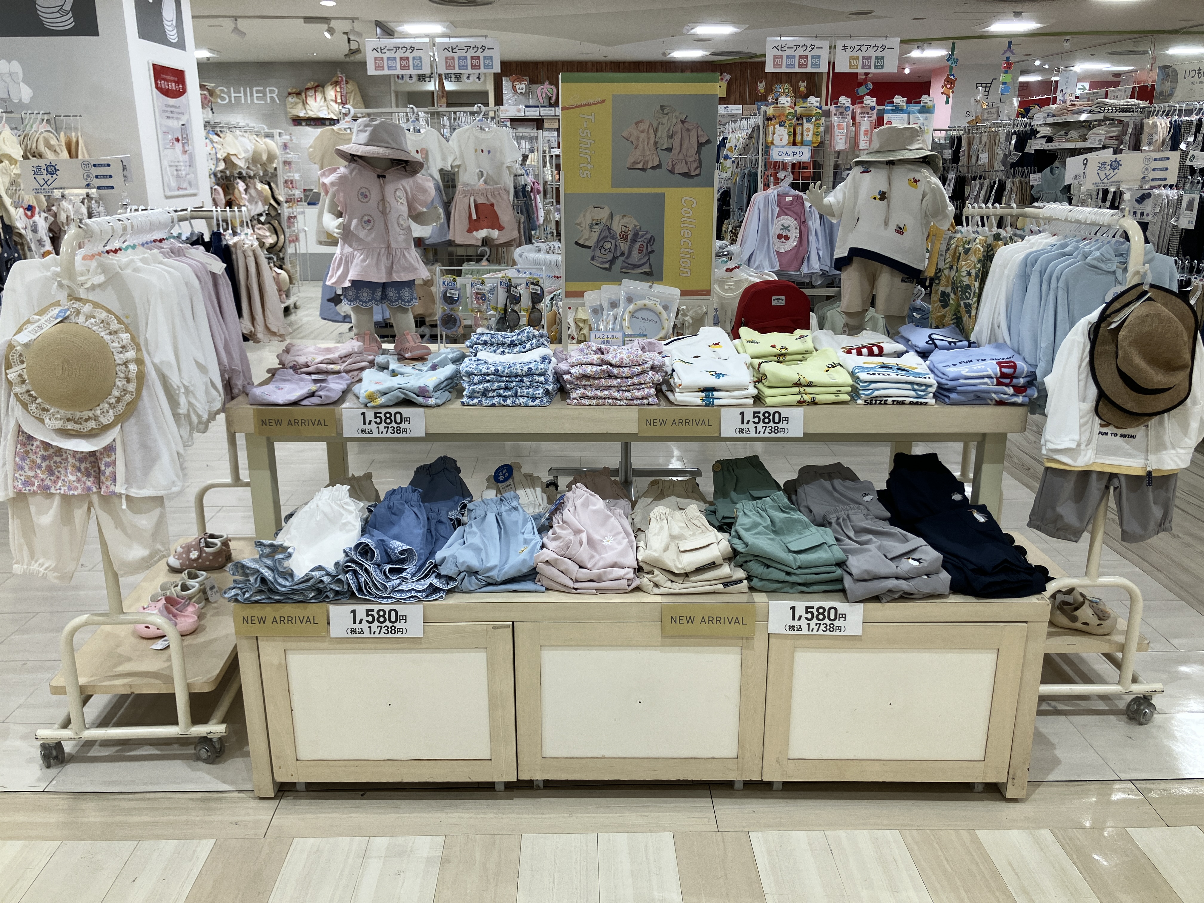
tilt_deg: -15.8
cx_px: 602
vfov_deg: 49.7
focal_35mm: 28
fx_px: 974
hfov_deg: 63.4
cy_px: 452
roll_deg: +0.2
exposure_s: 1/120
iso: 50
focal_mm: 3.99
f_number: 1.8
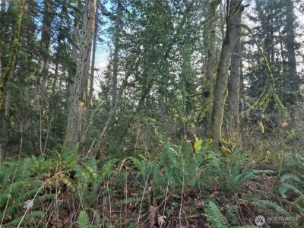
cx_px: 152
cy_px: 114
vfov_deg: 58.9
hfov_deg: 73.9
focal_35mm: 23
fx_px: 202
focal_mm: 5.4
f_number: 1.8
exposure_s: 1/180
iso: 80
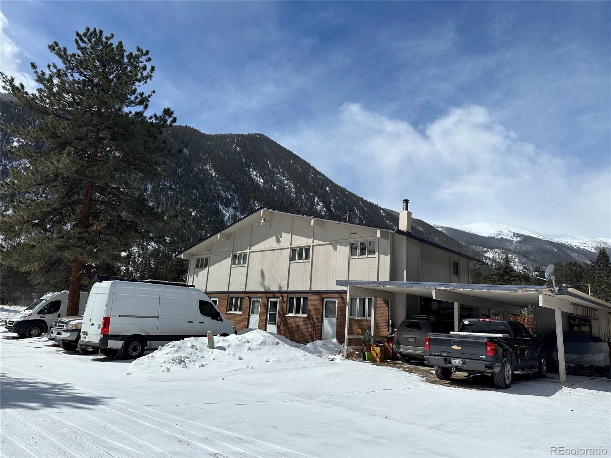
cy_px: 229
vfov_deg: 56.8
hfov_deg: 71.6
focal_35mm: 24
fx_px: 424
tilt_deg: +14.3
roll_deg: -4.7
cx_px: 306
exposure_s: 1/13699
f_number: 1.78
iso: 80
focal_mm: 6.86
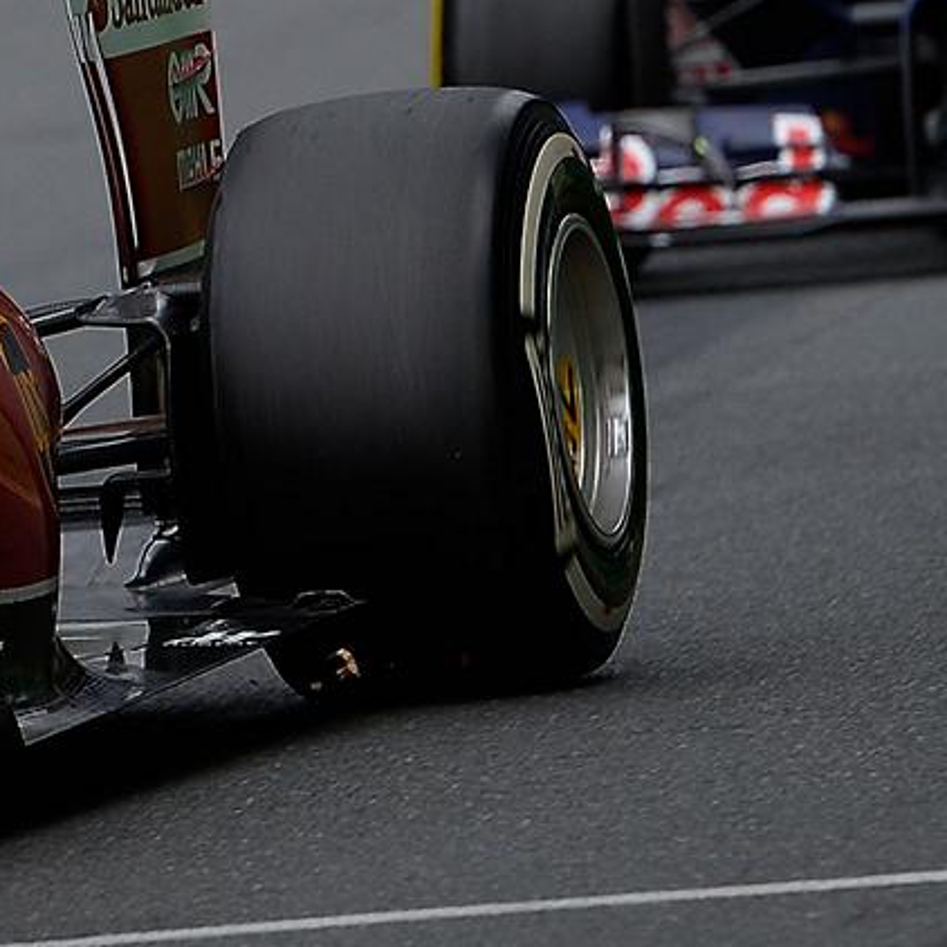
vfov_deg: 2.4
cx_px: -381
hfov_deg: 2.4
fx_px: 22966
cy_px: 55
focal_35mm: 742
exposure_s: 1/1250
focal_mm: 180
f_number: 4
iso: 640
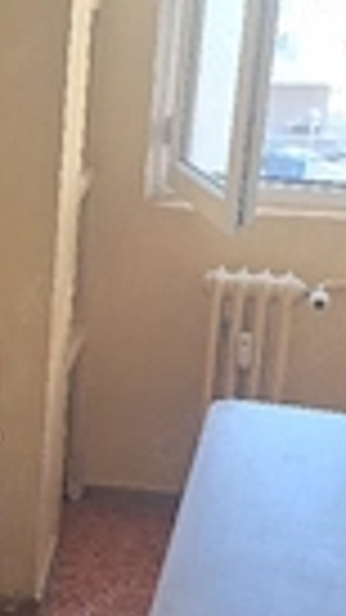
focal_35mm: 73
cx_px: 31
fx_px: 1191
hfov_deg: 16.3
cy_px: 414
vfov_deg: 28.8
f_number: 1.8
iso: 25
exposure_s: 1/100
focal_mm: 5.54
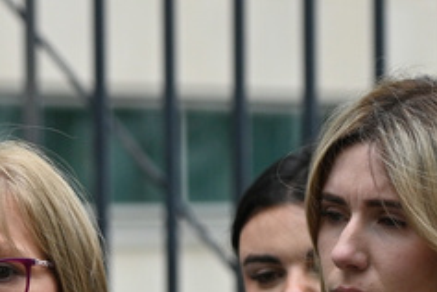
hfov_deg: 4.9
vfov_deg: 3.2
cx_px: 103
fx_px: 5134
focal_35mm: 423
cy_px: 512
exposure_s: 1/1250
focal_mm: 98
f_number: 4.5
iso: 640
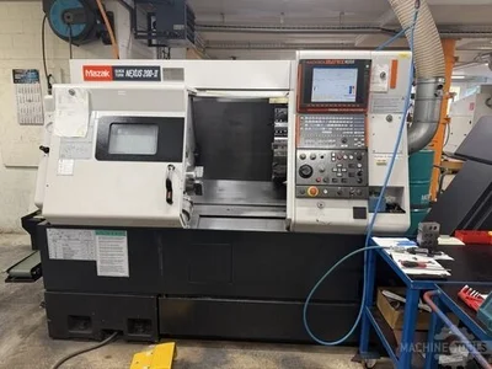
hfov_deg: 71.6
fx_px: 341
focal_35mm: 24
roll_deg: -0.6
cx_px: 246
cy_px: 184
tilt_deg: -10.8
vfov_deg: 56.8
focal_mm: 6.76
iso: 200
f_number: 1.78
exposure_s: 1/100
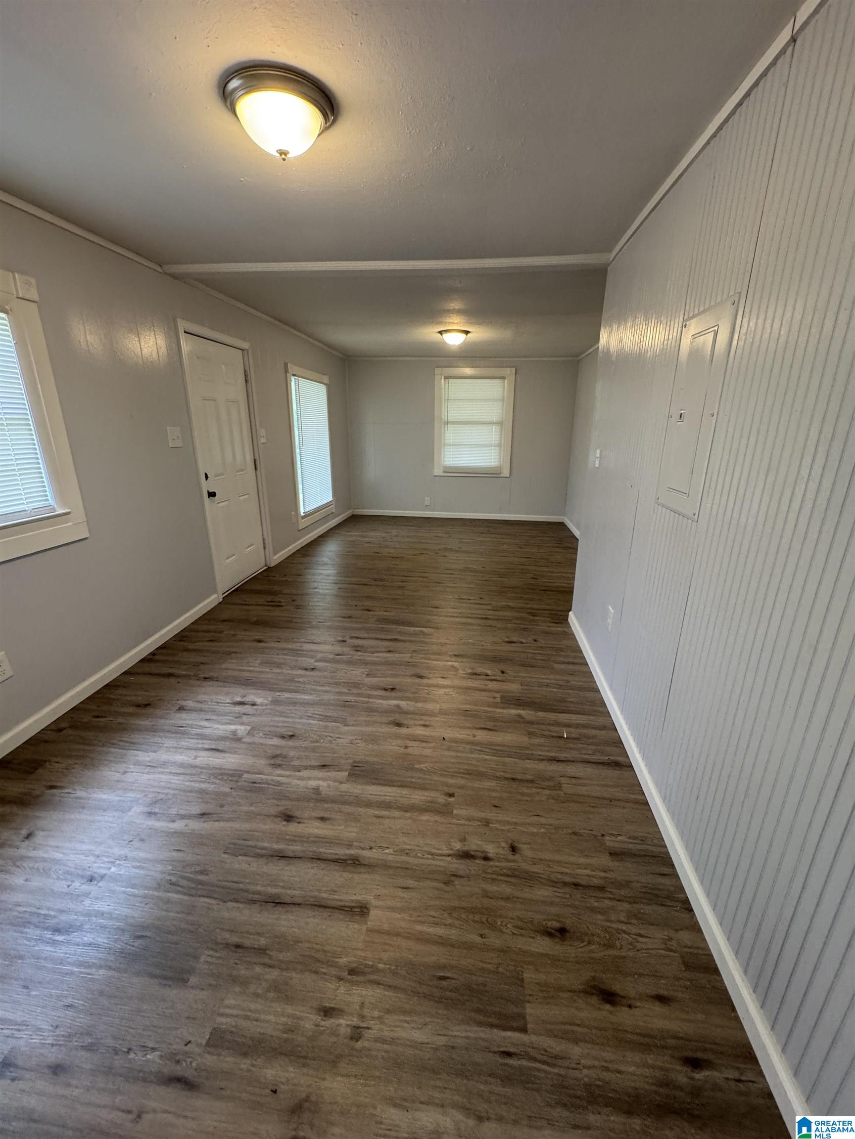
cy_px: 570
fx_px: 461
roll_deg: -0.3
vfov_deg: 102.1
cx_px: 428
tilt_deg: -15.4
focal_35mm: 14
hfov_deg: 85.7
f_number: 2.2
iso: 320
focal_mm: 2.22
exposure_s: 1/120
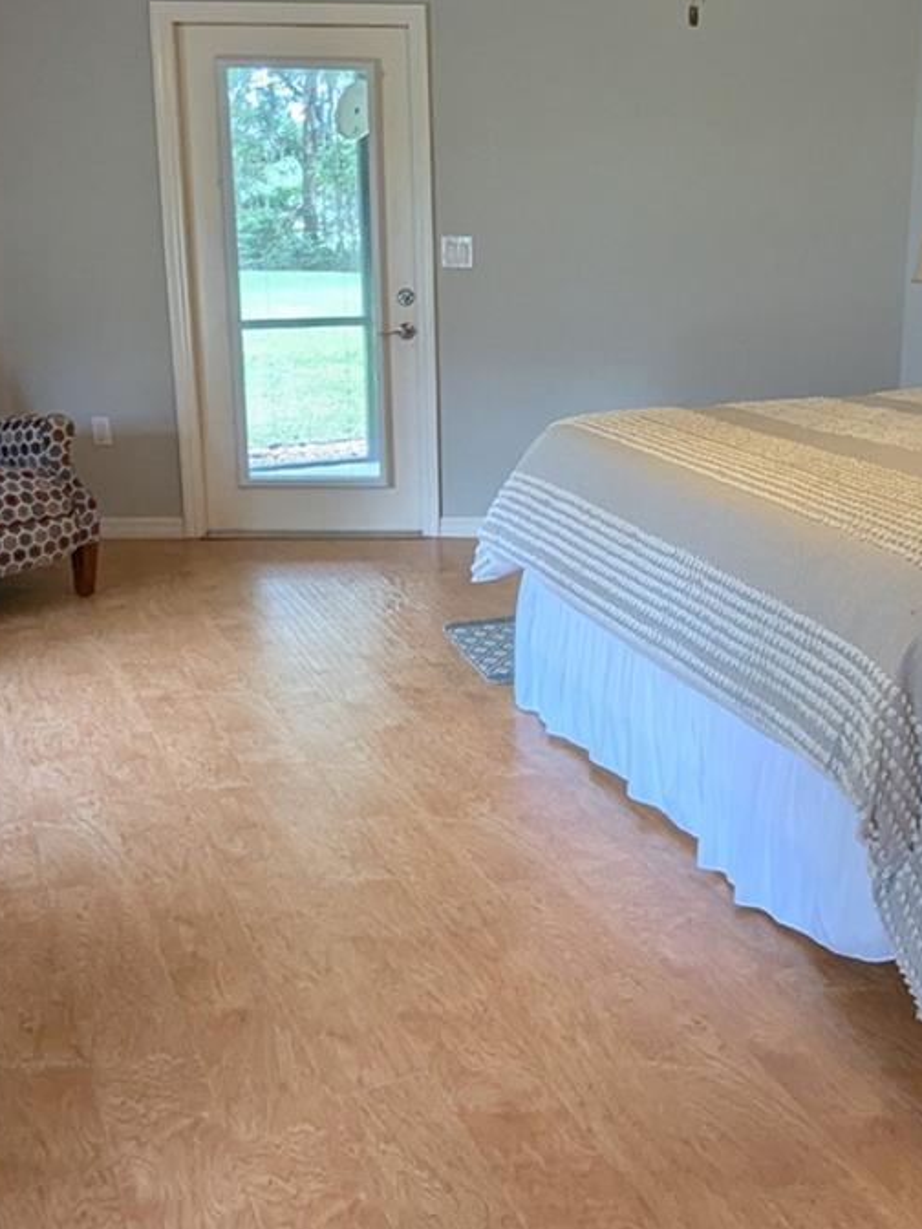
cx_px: 642
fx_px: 1350
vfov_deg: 48.8
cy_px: 512
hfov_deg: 37.2
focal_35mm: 38
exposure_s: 1/30
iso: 69
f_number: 2.2
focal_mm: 2.35
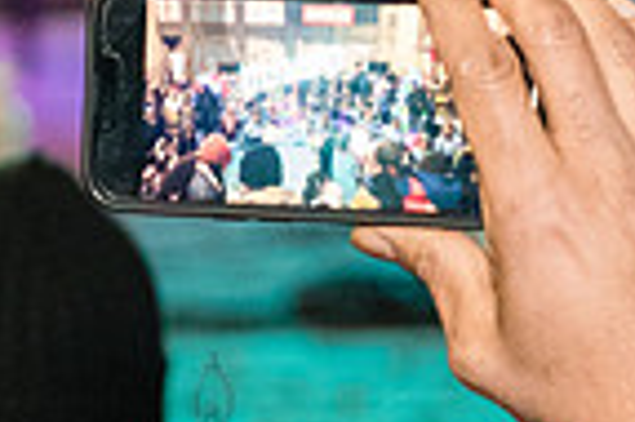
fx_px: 6660
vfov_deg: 3.6
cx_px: 336
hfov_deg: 5.5
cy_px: 5
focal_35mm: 378
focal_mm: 70
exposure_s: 1/160
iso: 6400
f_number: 3.5
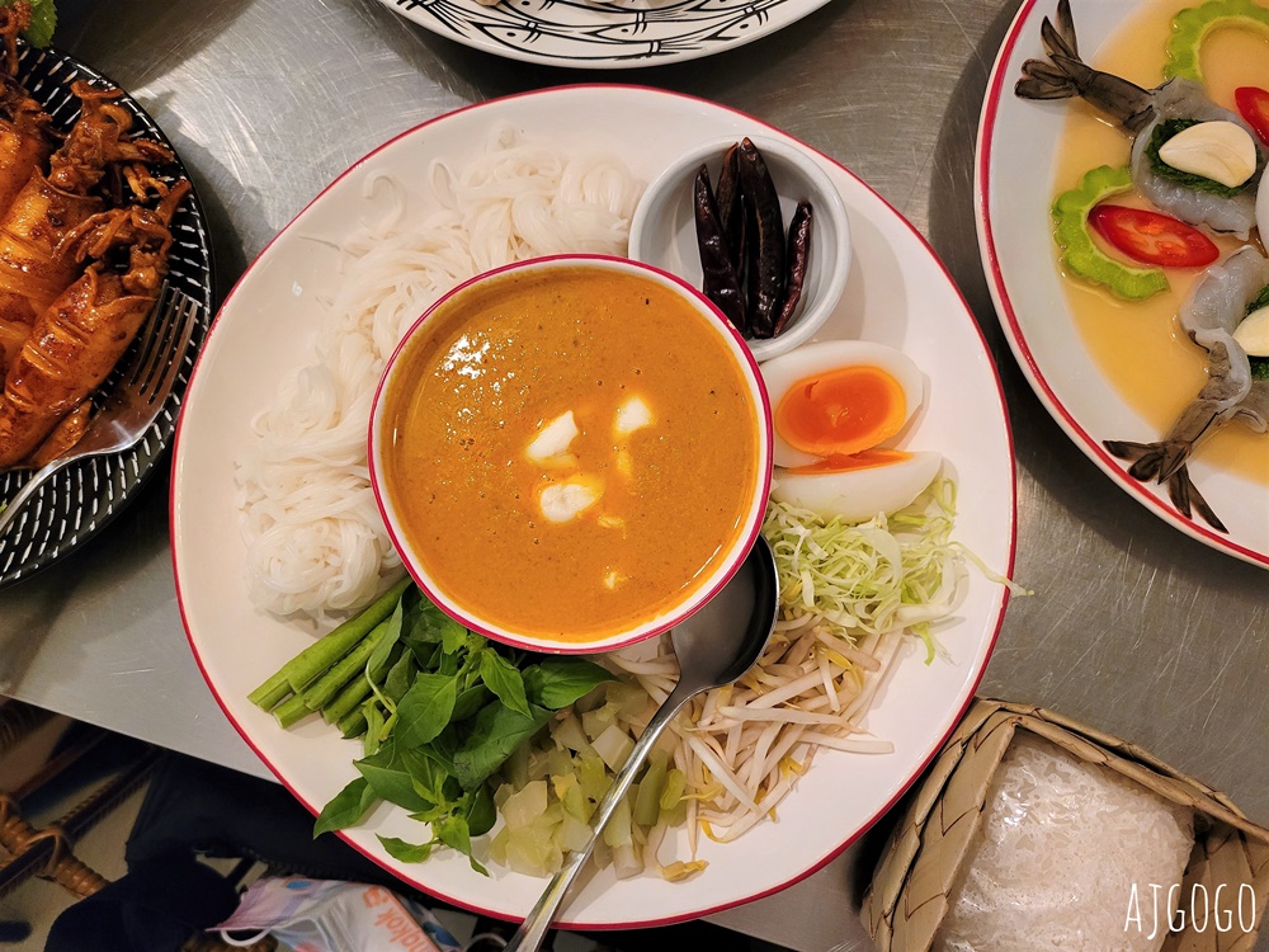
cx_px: 634
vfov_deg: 53.1
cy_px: 476
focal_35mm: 26
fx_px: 953
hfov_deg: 67.3
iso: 500
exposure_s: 1/50
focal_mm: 5.4
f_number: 1.8
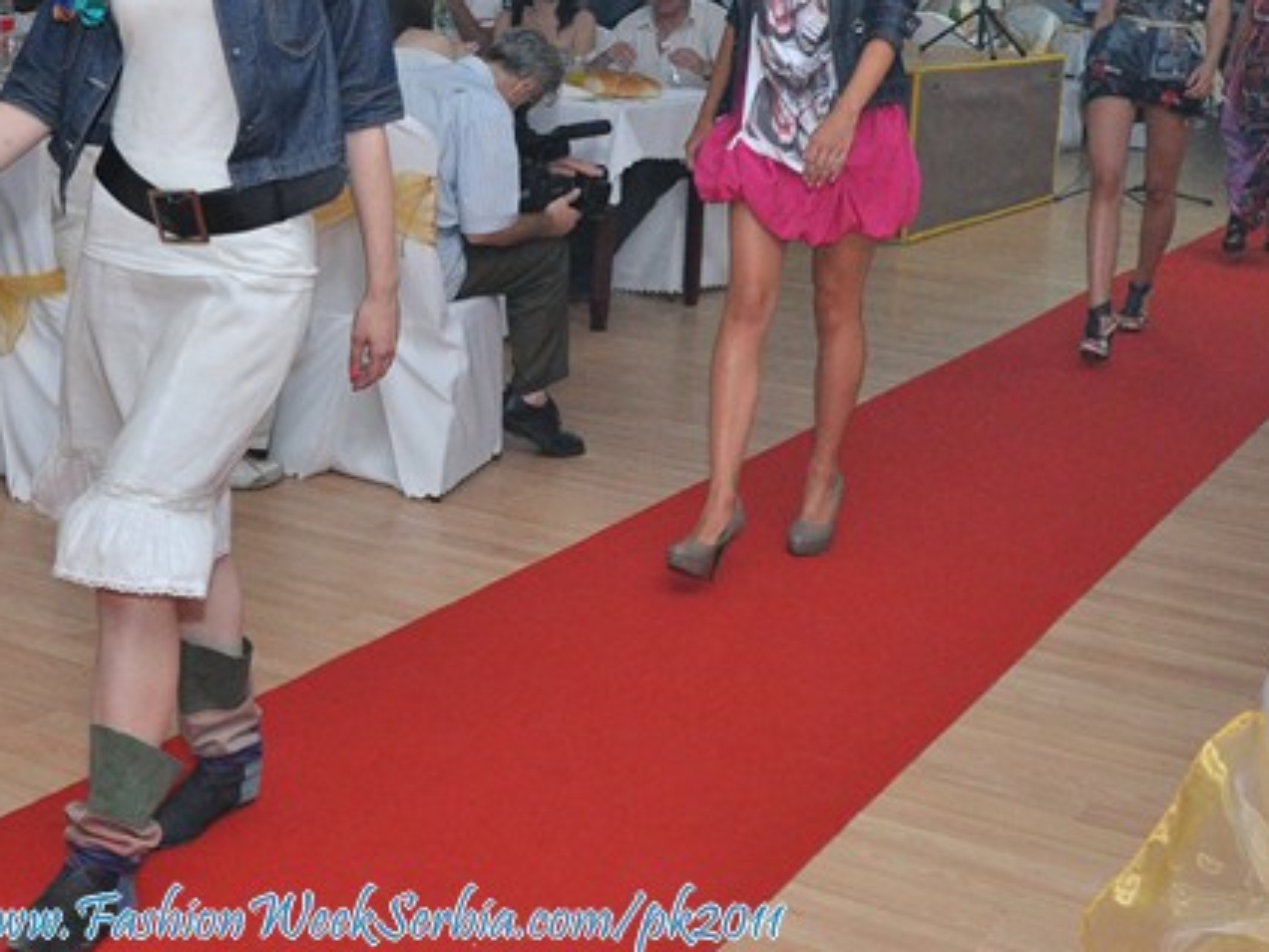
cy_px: 198
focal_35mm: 56
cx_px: 373
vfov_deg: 25.7
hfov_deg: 33.9
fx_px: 2049
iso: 1250
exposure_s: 1/100
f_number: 6.3
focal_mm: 21
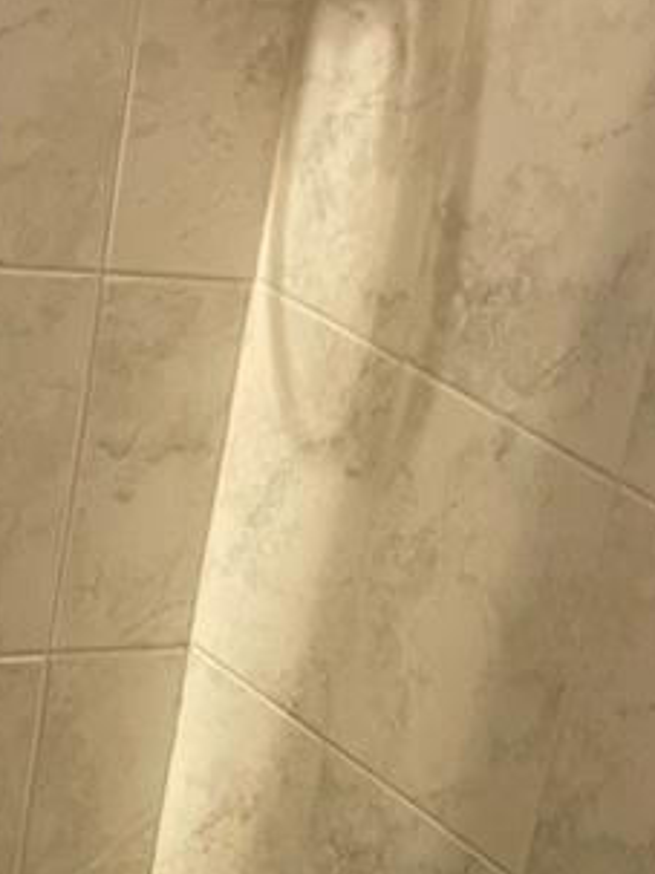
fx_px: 2600
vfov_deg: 18.5
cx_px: 586
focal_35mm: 103
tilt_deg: -24.3
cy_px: 923
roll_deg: -13.9
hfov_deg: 14.2
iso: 250
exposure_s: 1/60
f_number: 1.6
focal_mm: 4.2
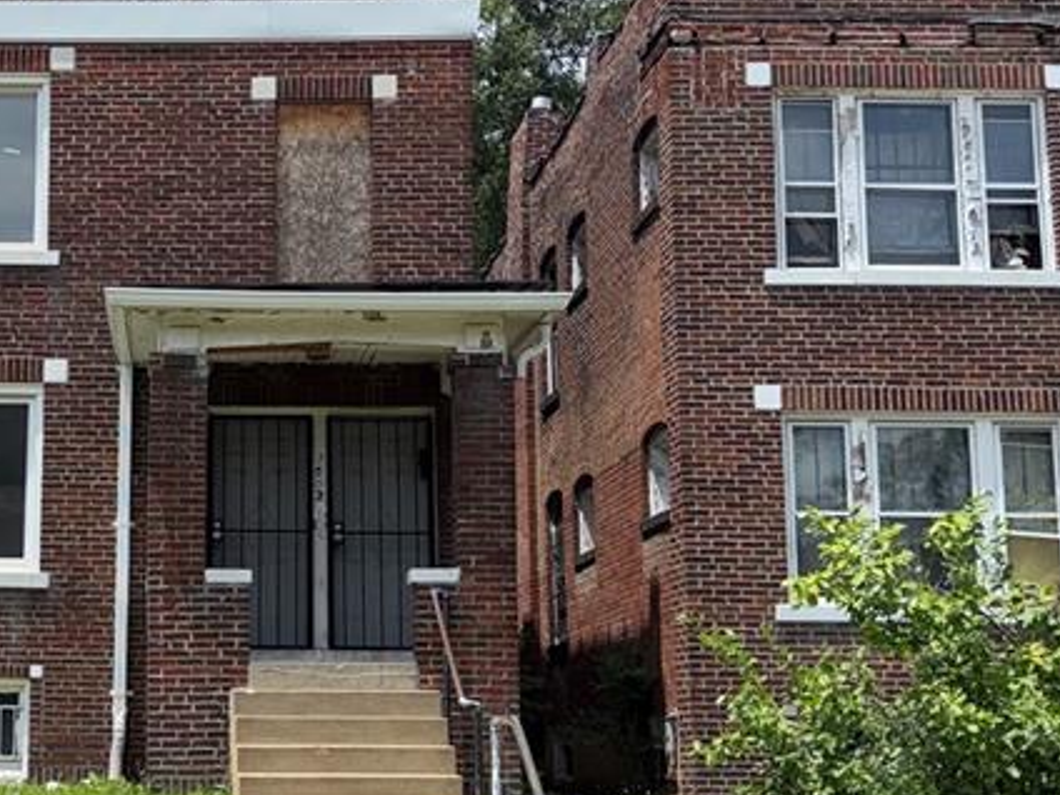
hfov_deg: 31.9
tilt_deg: +9.1
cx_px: 140
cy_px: 465
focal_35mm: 58
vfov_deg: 25.2
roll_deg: -0.5
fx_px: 1776
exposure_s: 1/5319
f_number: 1.78
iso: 64
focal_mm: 6.76
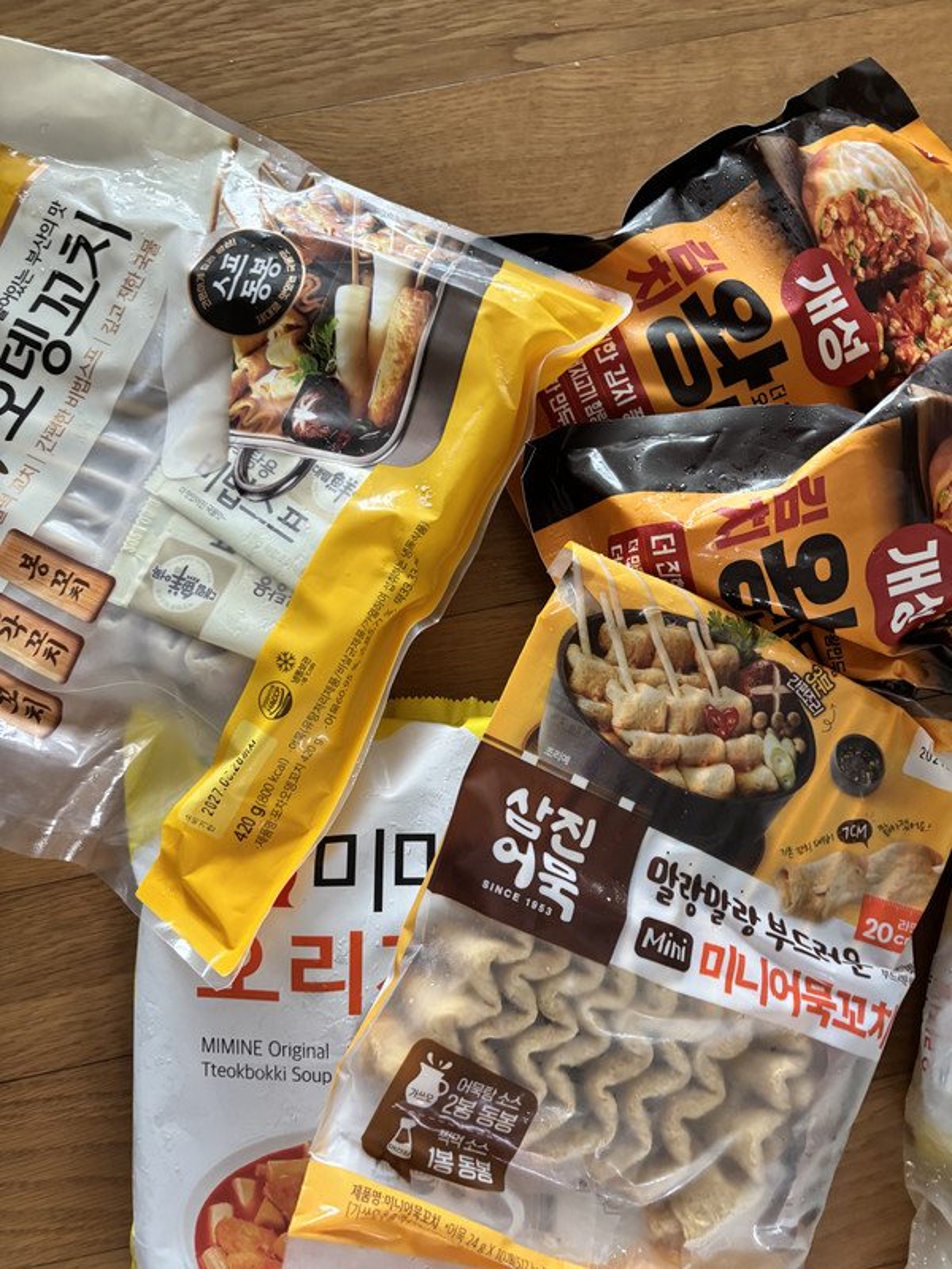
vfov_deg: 67.3
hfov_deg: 53.1
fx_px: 953
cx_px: 476
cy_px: 634
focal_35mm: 26
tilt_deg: -86.7
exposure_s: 1/60
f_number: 1.6
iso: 250
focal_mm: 5.96
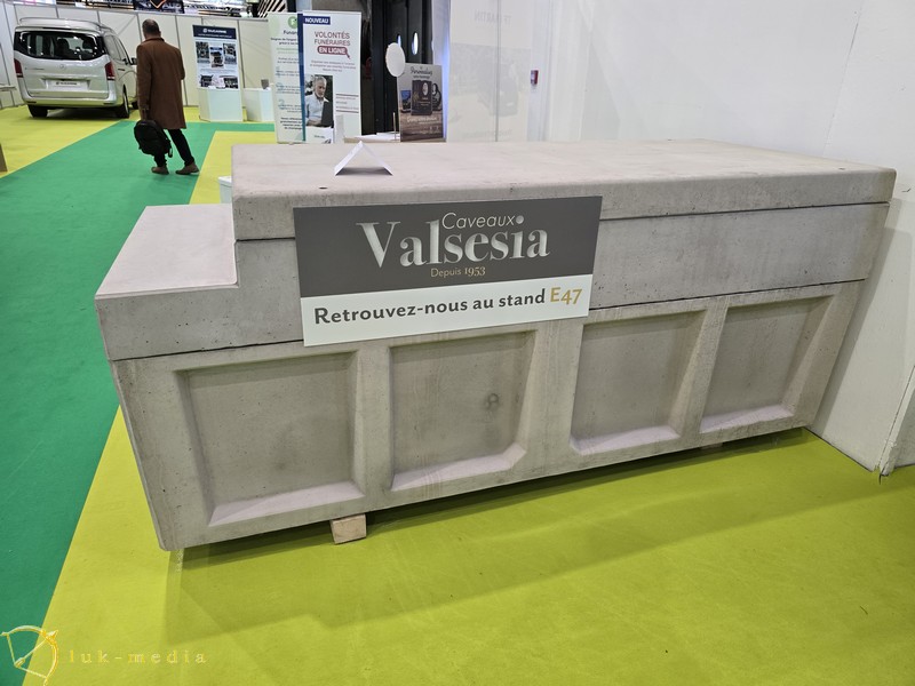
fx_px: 608
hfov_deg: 73.9
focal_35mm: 23
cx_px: 458
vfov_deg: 58.9
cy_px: 343
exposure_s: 1/100
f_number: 1.7
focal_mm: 6.3
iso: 125
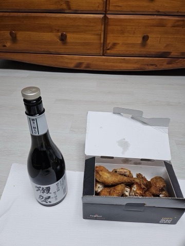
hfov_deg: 56.8
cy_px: 123
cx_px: 92
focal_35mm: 24
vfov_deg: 71.6
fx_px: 171
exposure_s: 1/120
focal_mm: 5
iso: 64
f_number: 1.8
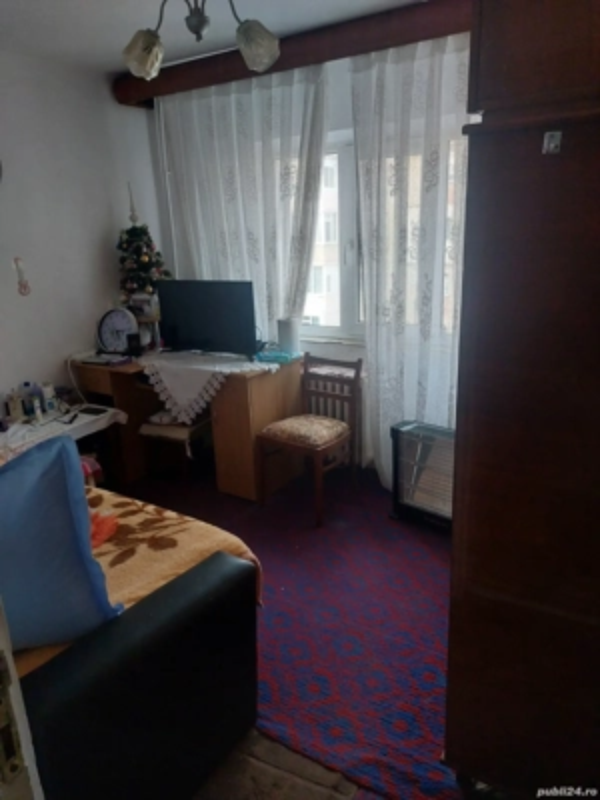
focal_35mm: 25
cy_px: 400
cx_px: 300
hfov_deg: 54.9
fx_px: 578
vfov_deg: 69.4
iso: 160
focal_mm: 5.23
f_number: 1.8
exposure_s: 1/50
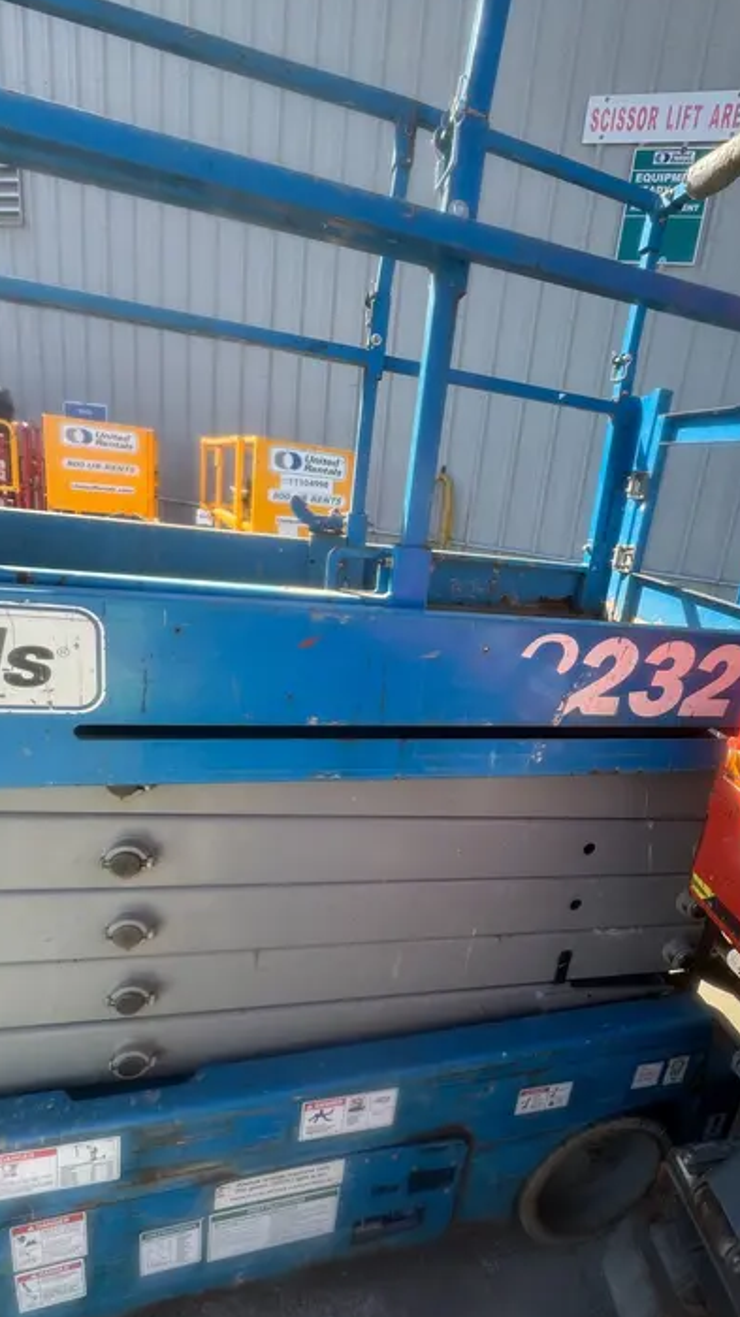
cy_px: 634
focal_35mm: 16
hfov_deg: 66.5
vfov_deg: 99.3
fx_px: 558
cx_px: 439
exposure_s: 1/392
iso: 40
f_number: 2.2
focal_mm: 2.22
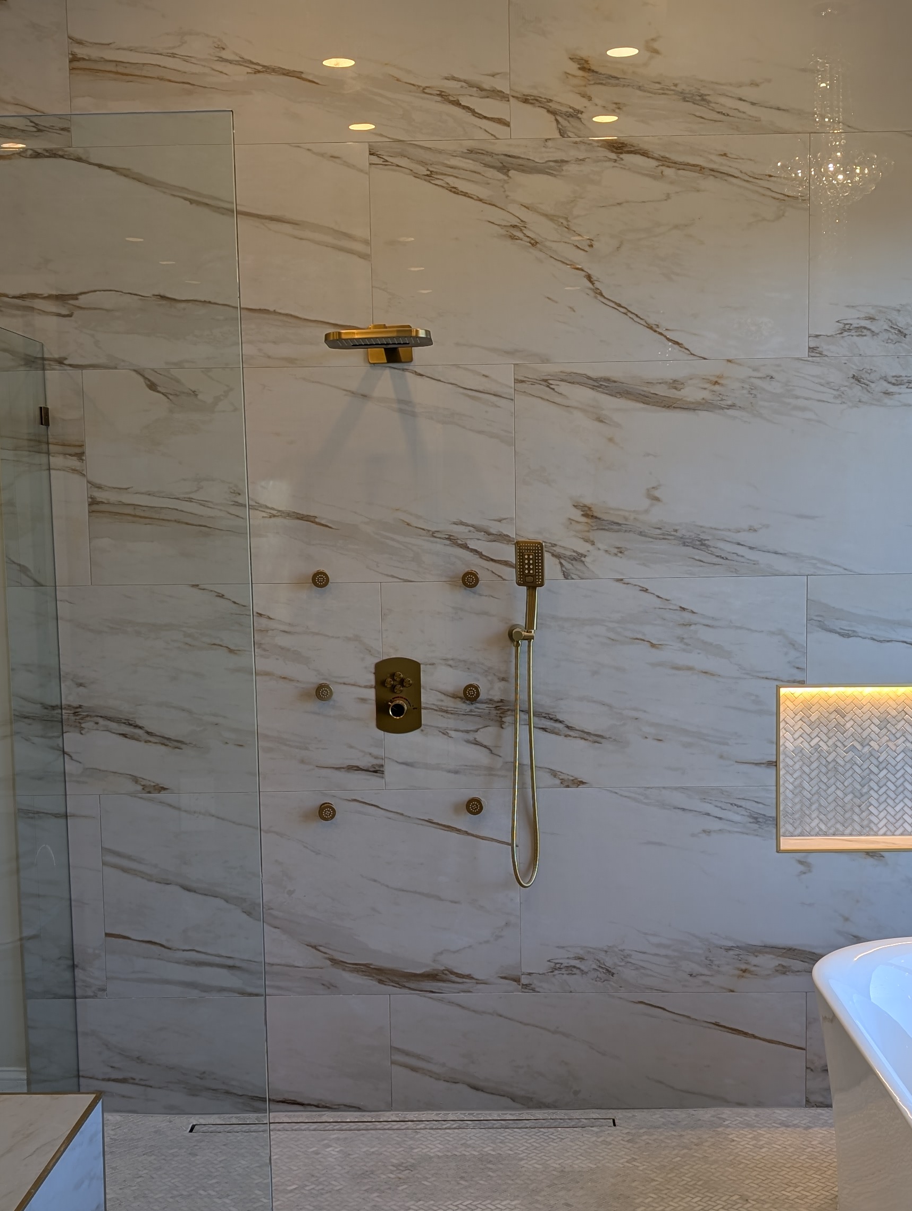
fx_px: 1506
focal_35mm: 43
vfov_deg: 43.7
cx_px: 476
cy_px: 693
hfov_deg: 33.7
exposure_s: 1/60
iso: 19
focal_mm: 6.9
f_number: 1.68
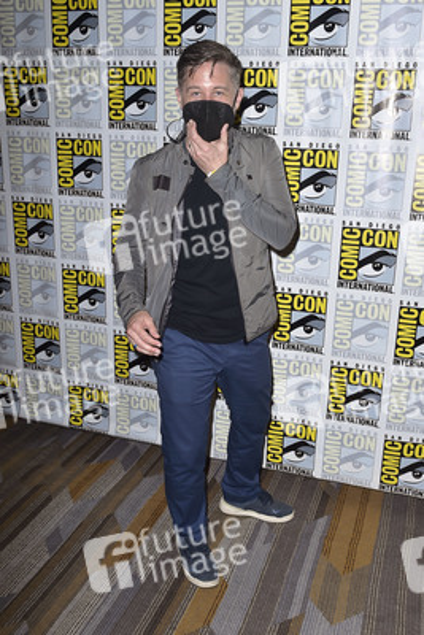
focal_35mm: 29
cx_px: 212
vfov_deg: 63.6
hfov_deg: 45.0
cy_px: 318
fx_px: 512
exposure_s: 1/250
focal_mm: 29
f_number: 6.3
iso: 320
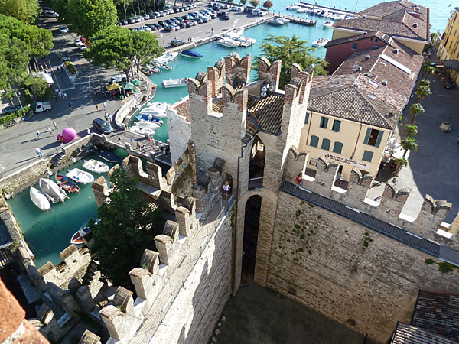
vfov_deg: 54.9
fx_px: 331
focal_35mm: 25
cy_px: 172
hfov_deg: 69.4
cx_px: 230
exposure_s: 1/500
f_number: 3.3
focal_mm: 4.1
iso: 160
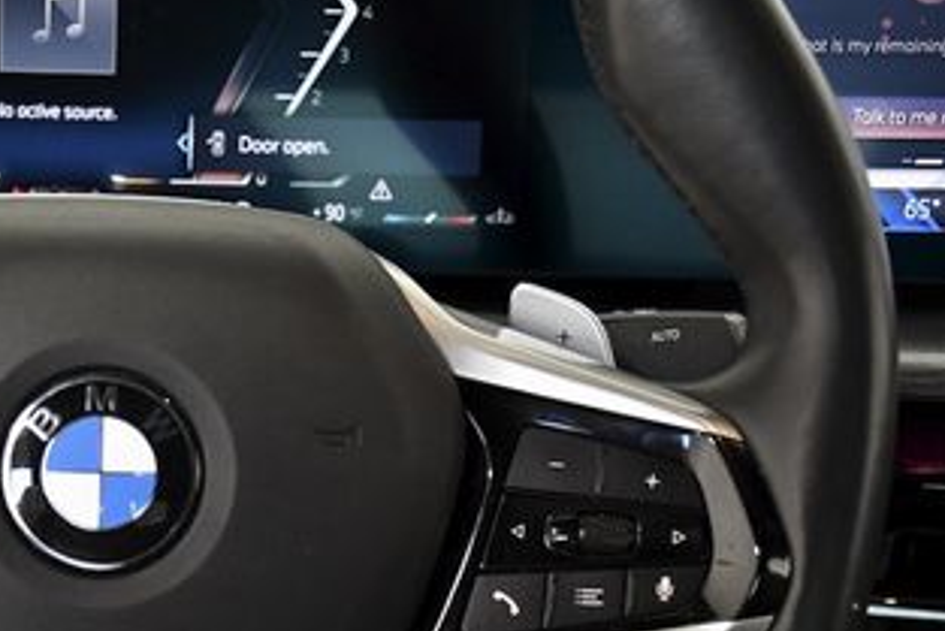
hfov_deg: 21.6
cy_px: 572
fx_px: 2416
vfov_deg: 14.7
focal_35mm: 92
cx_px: 97
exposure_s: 1/200
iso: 2500
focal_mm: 30
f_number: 4.5
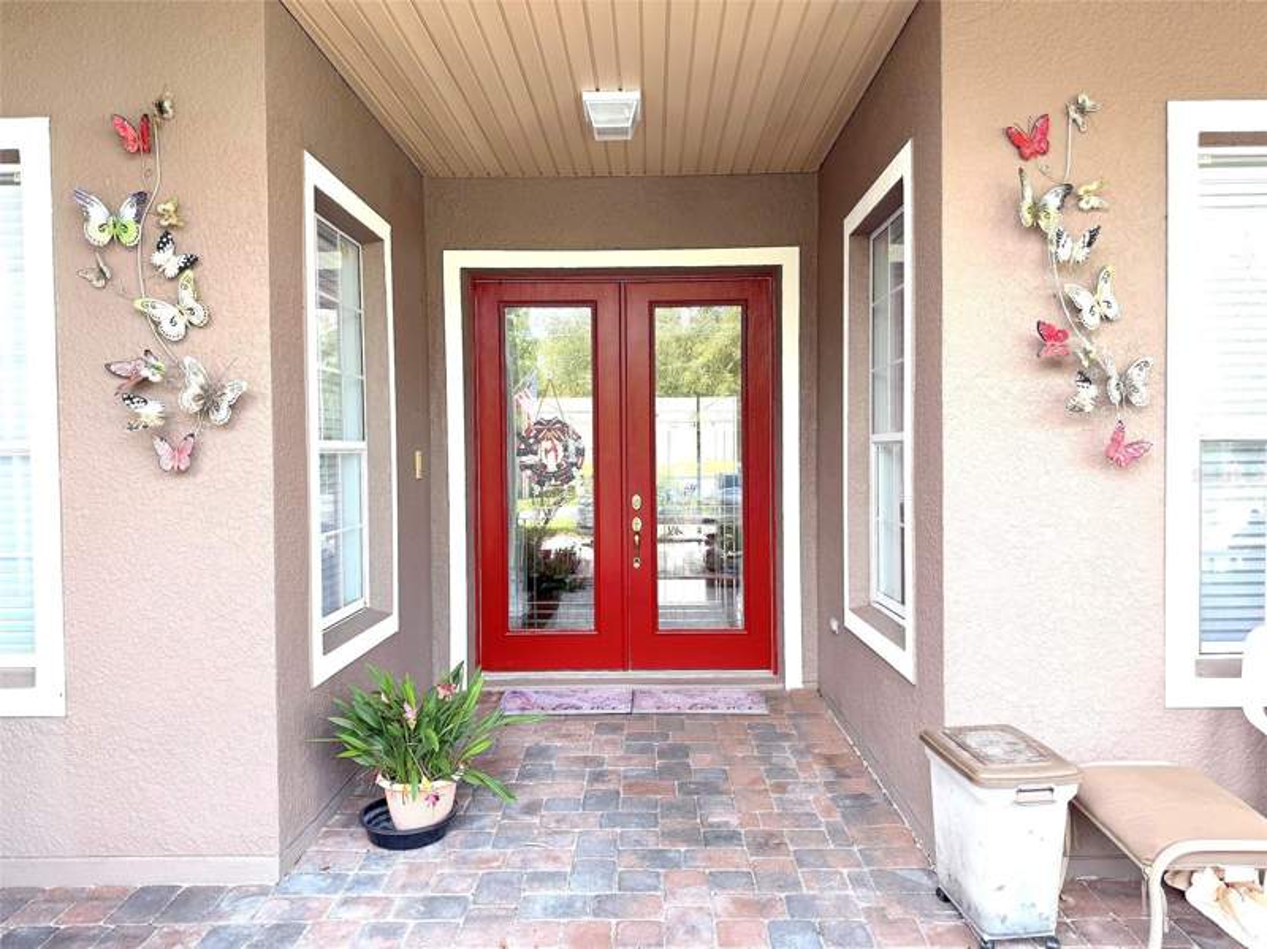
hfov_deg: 71.6
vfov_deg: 56.8
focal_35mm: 24
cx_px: 634
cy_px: 474
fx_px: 878
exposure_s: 1/166
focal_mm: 6.76
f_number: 1.78
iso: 64
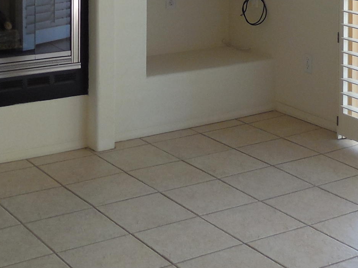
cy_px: -143
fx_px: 827
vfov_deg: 16.6
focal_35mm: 80
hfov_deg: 24.4
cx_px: 221
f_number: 3.1
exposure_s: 1/30
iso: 140
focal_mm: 4.5
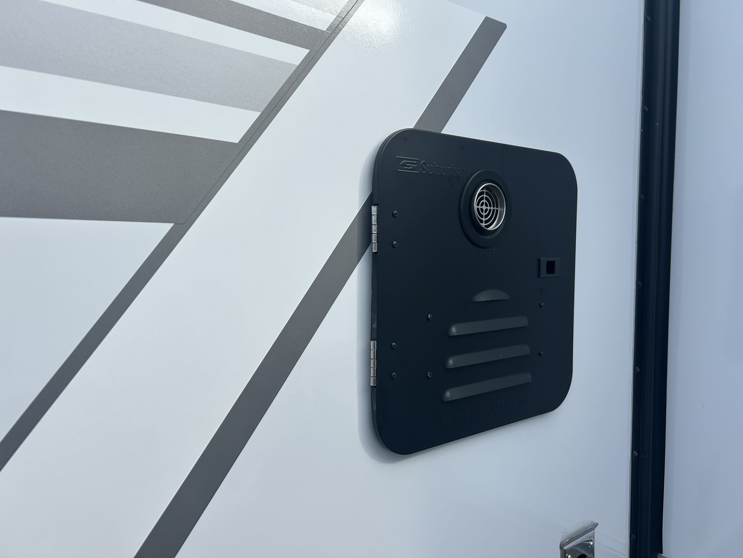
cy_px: 279
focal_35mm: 26
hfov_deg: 67.3
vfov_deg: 53.1
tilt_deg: -5.9
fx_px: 558
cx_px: 372
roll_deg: +1.9
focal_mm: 5.7
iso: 50
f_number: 1.5
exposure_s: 1/2762
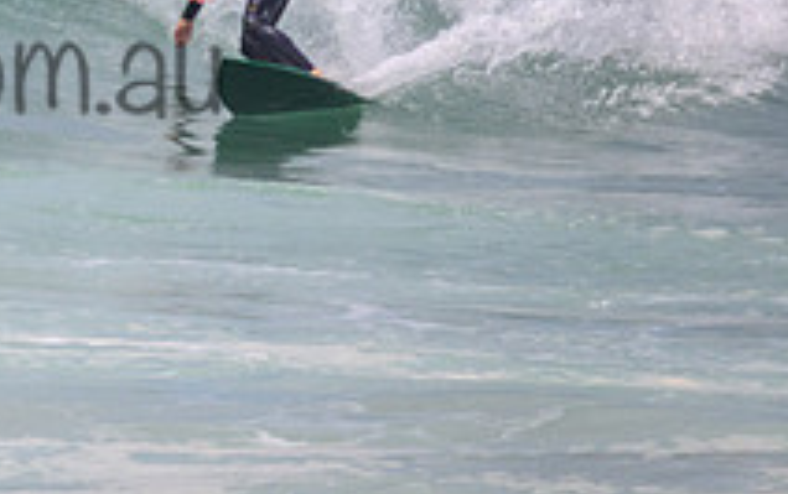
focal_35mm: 2230
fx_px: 47941
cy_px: 28
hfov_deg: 0.9
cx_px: -171
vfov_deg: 0.6
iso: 720
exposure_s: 1/2000
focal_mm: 800
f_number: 11
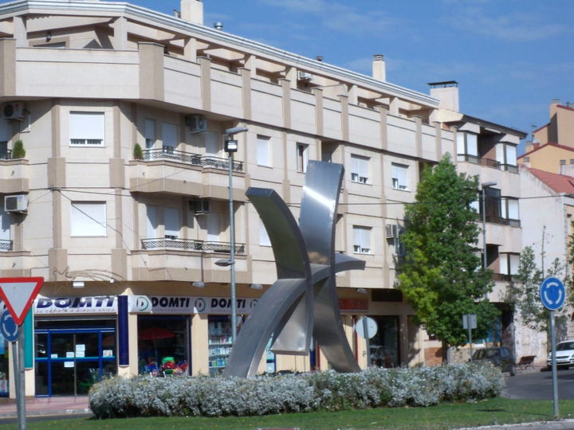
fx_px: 1741
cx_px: 287
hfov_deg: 18.7
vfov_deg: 14.1
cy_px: 215
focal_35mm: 105
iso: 200
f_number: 8.7
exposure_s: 1/800
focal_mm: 18.8
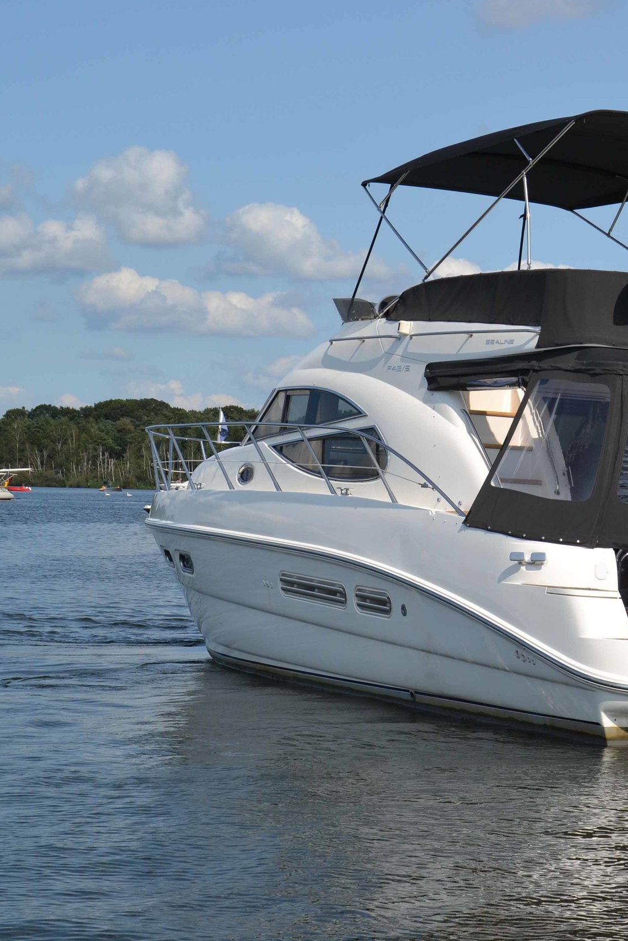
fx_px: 2380
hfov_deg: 14.8
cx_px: 599
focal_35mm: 91
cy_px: 468
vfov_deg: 22.4
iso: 100
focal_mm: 40
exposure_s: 1/400
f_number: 10
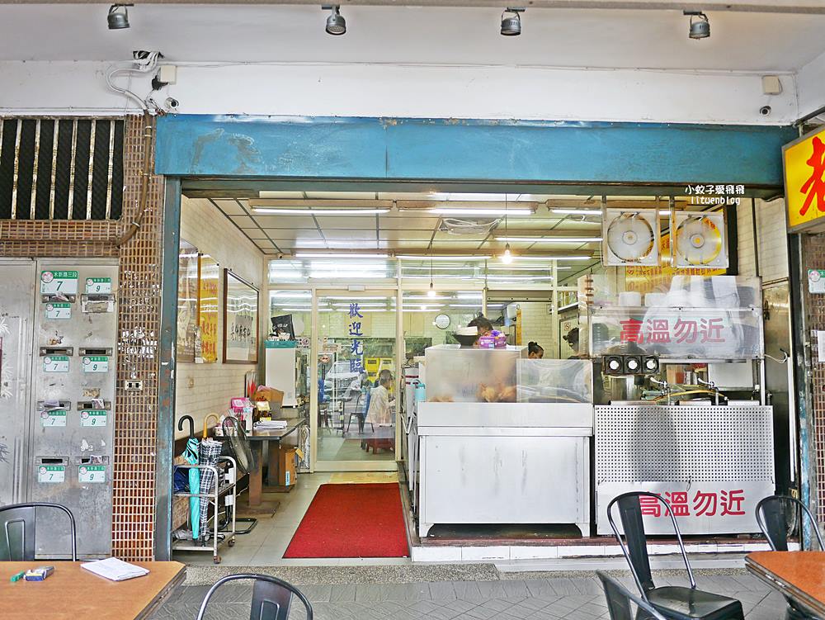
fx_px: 668
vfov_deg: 49.8
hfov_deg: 63.4
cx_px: 412
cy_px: 310
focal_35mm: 28
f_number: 2.5
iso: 200
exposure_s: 1/100
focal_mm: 14
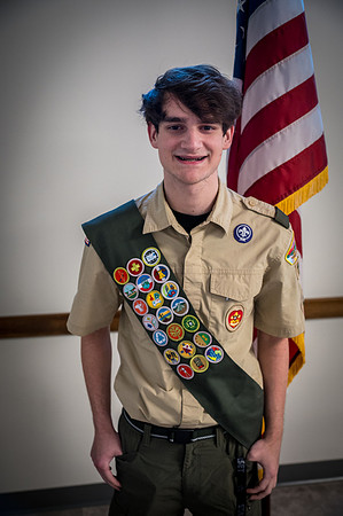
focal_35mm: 46
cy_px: 258
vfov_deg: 42.8
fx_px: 659
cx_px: 172
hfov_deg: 29.2
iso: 3200
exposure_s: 1/125
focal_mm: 46
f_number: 4
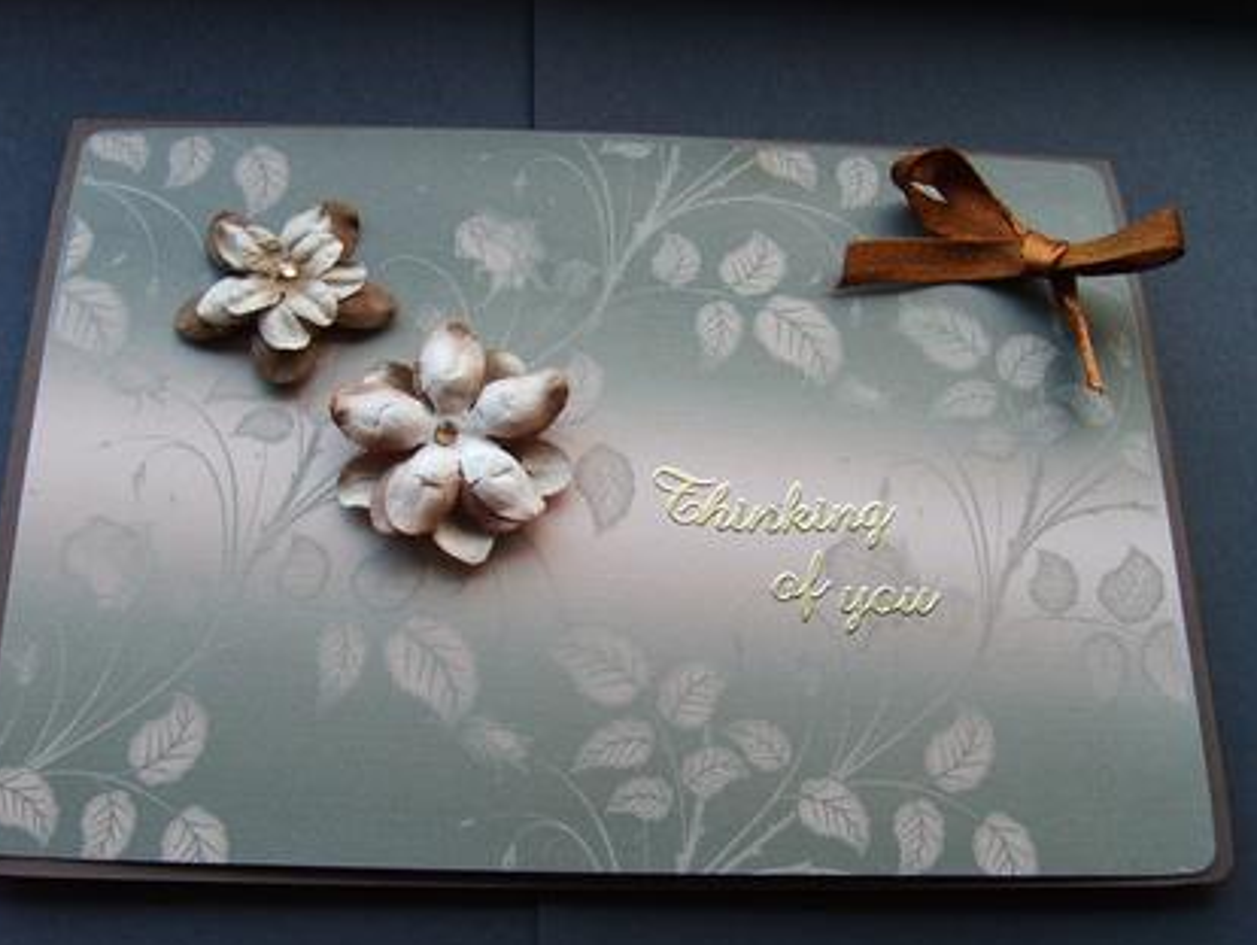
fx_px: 1381
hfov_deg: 48.9
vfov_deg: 37.7
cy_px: 504
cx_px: 586
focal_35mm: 38
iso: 63
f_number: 2.8
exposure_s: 1/30
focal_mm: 5.8
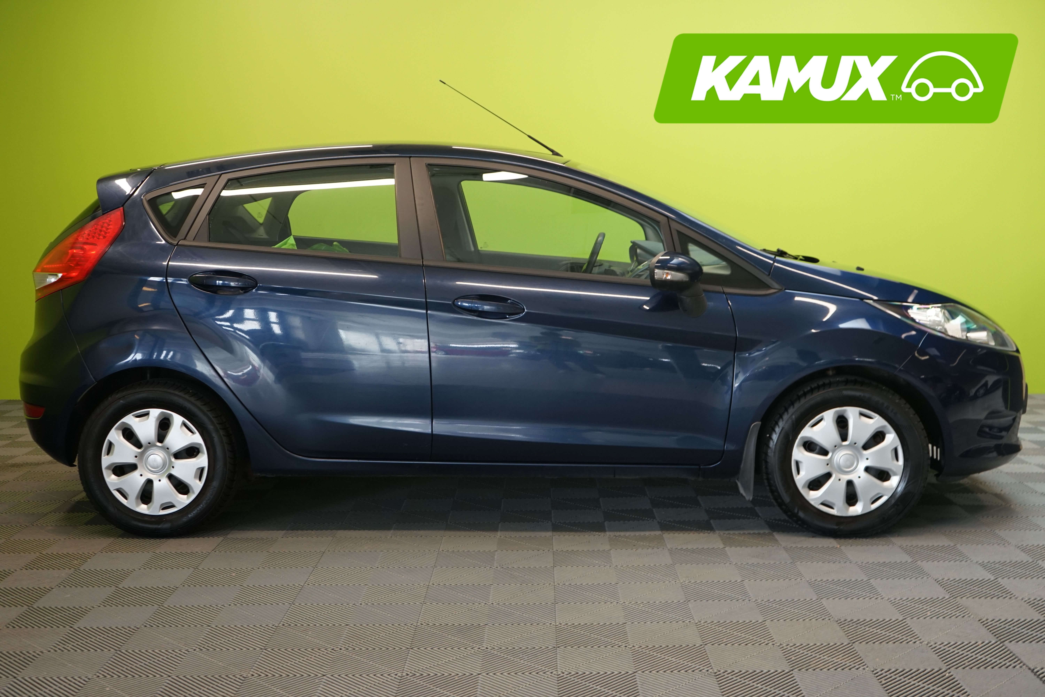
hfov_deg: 46.4
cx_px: 522
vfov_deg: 31.9
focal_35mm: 42
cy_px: 348
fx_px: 1219
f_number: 4.5
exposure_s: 1/30
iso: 800
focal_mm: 42
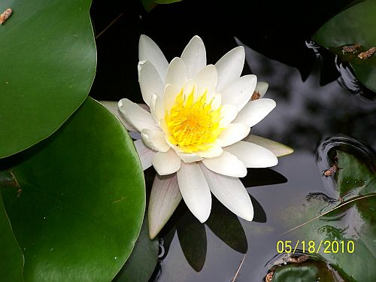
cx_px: 188
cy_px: 141
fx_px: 1836
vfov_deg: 8.8
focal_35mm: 169
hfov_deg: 11.7
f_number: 3.2
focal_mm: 28
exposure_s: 1/125
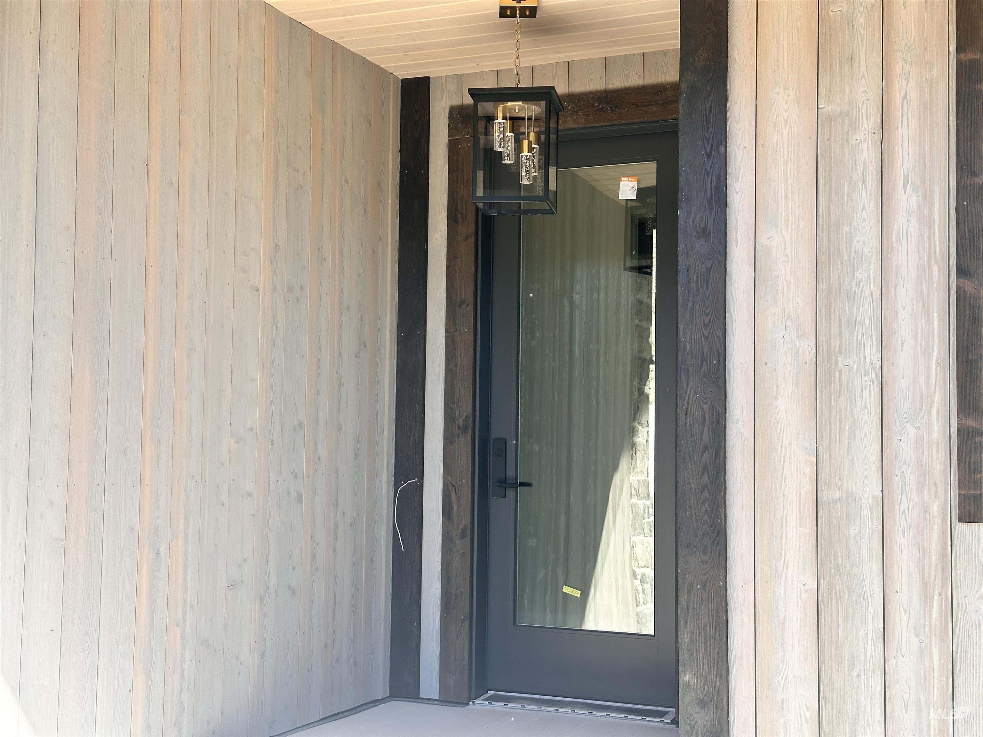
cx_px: 492
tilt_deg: +3.5
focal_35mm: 48
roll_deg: -0.6
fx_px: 1363
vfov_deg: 30.3
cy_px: 368
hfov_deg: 39.7
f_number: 1.78
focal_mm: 6.86
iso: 64
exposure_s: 1/458
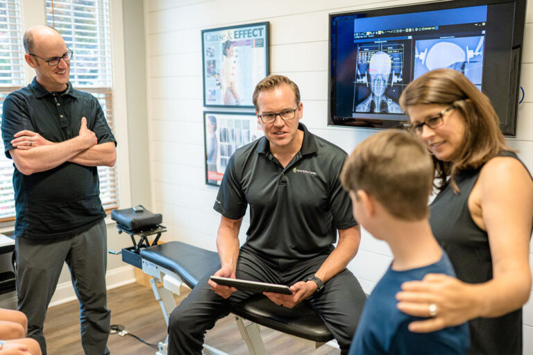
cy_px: 178
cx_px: 266
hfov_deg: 54.4
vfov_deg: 37.9
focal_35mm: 35
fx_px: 518
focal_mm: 35
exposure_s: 1/800
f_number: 2
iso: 1600
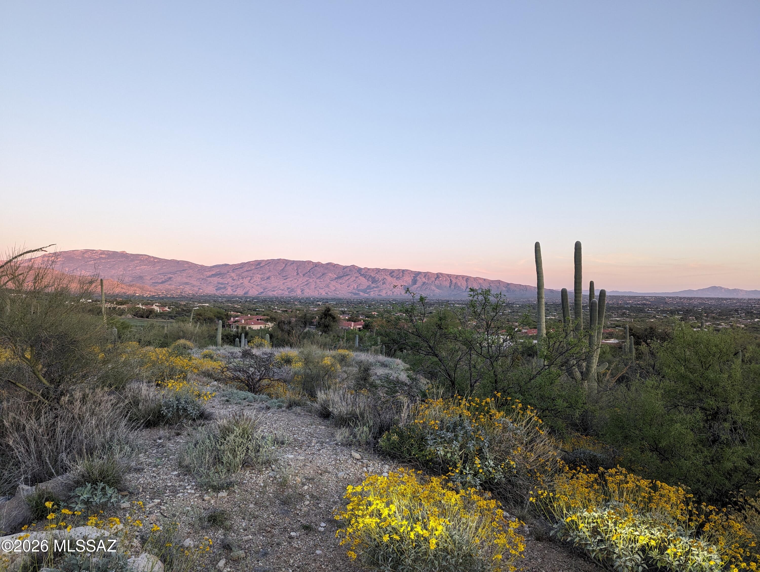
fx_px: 528
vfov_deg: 56.9
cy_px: 286
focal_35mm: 24
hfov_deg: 71.5
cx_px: 380
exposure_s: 1/116
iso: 60
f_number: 1.85
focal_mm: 6.81
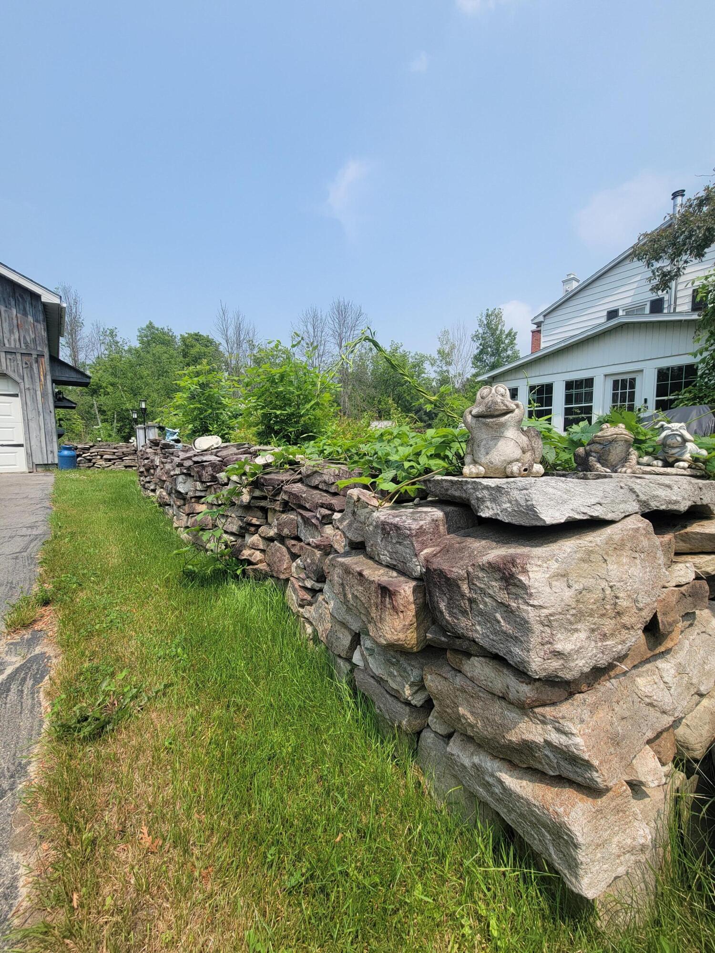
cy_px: 476
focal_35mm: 13
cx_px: 358
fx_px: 358
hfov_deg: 89.9
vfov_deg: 106.2
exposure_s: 1/1695
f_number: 2.2
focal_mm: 2.2
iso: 50
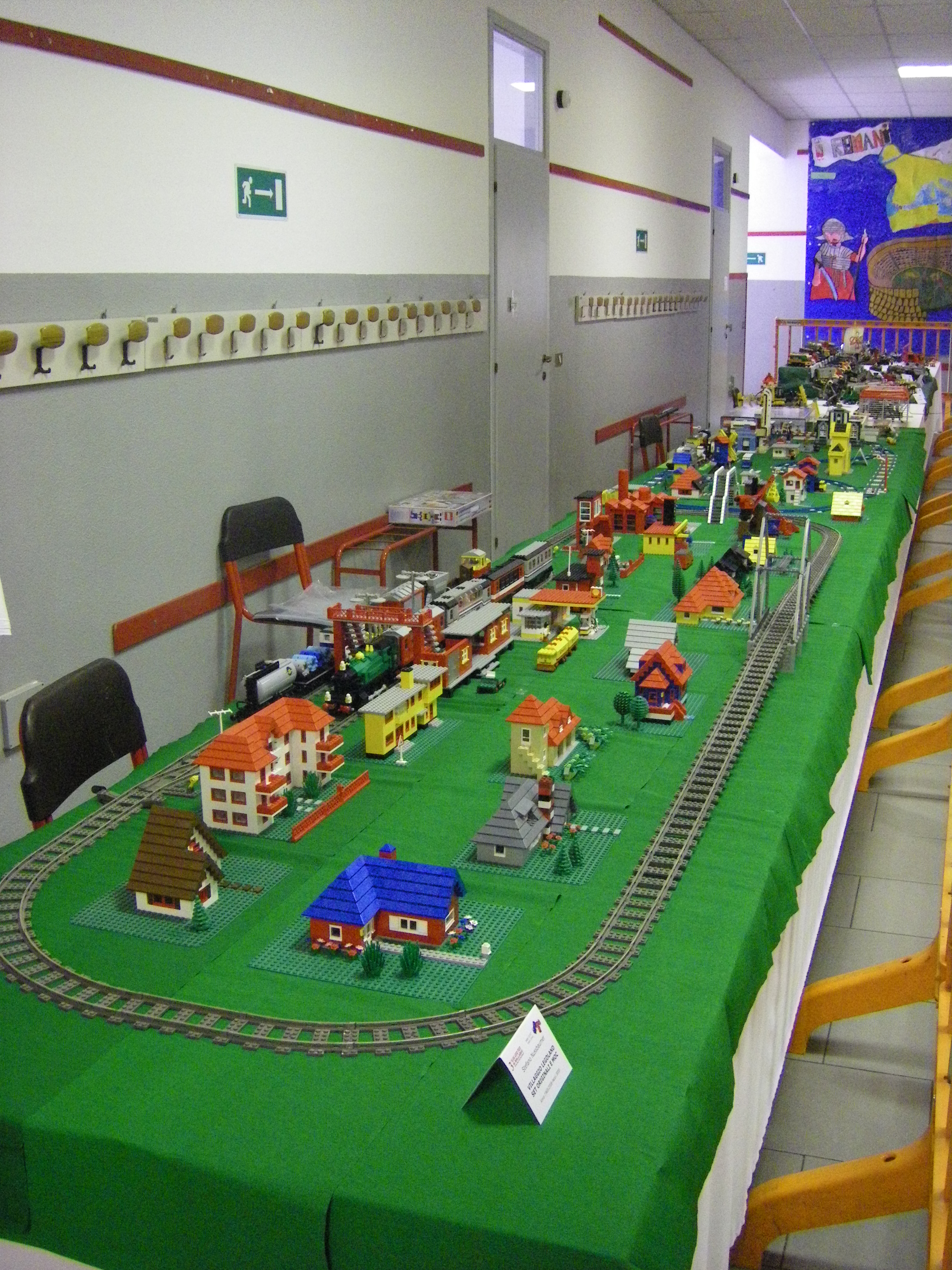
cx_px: 476
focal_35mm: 38
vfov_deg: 49.0
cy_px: 635
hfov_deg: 37.7
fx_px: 1393
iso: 800
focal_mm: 6.3
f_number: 3.5
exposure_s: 1/15
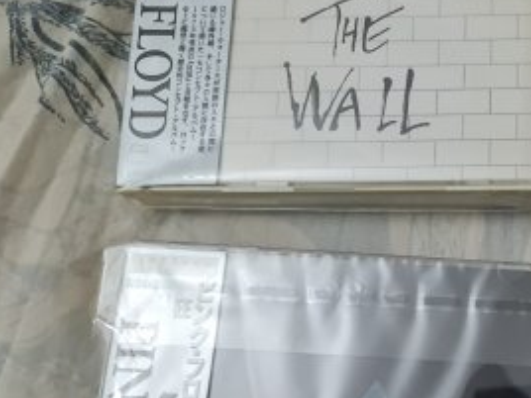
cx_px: 569
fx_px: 859
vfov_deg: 26.1
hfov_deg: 31.0
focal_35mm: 56
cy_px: 228
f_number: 1.8
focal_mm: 7
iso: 400
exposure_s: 1/40
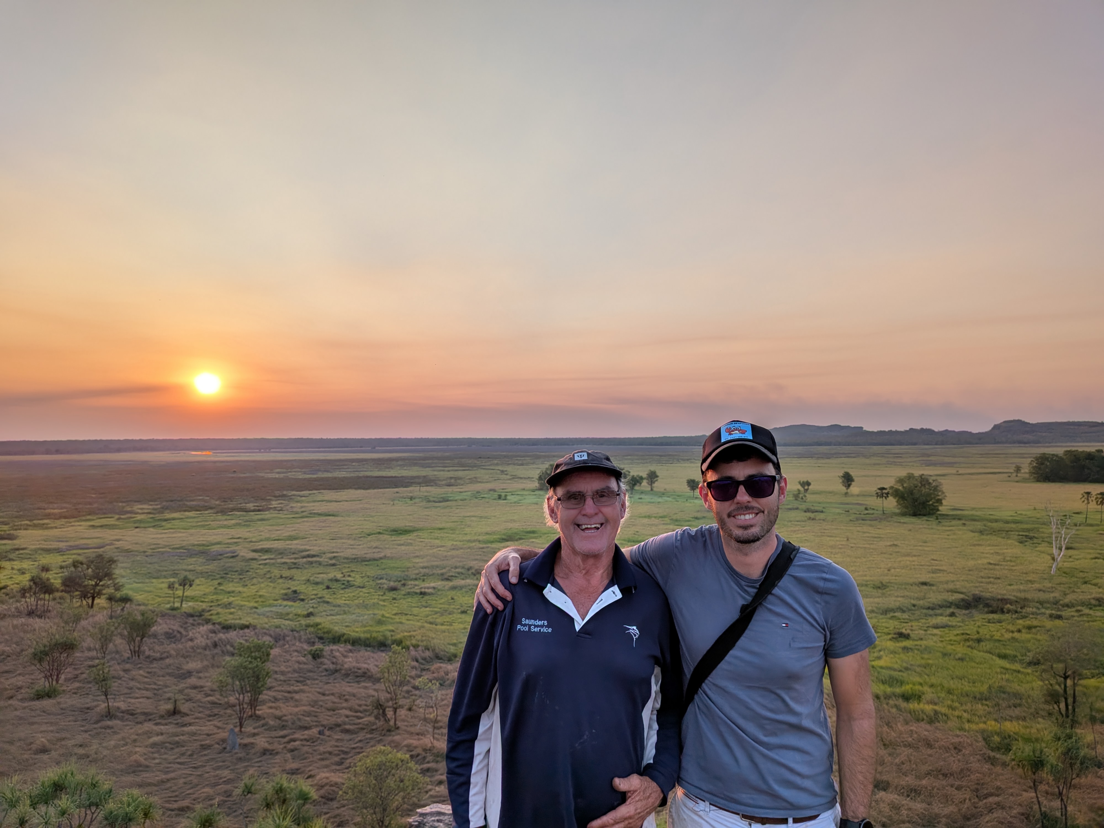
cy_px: 414
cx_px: 552
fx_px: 765
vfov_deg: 56.8
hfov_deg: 71.6
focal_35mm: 24
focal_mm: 4.53
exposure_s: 1/962
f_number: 1.7
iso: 30
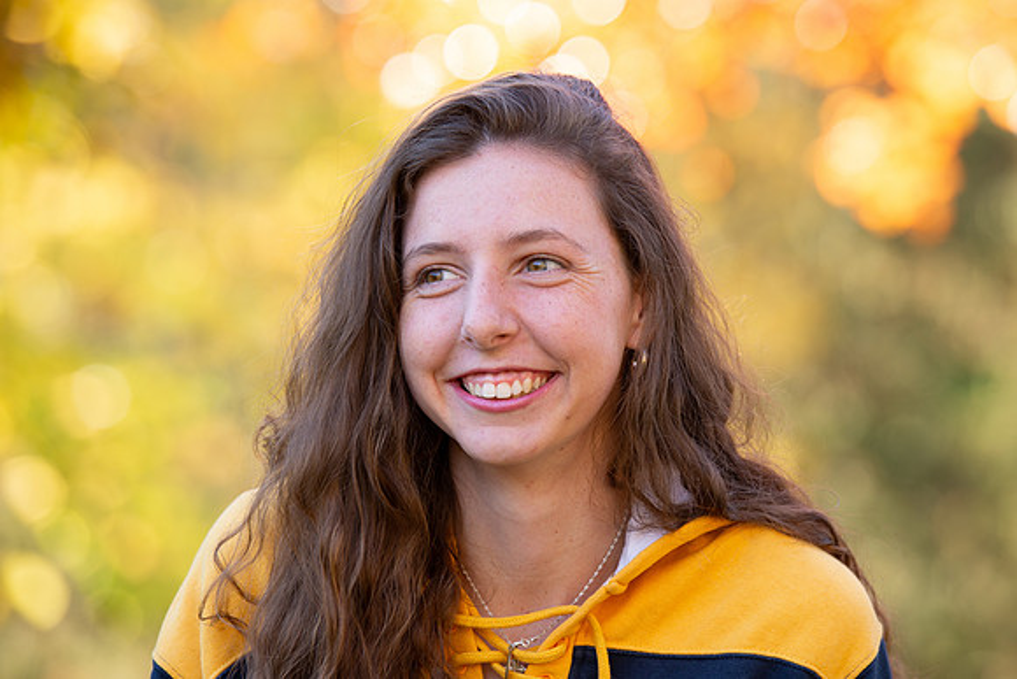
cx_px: 542
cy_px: 294
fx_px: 6411
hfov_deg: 9.1
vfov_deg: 6.1
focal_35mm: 227
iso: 160
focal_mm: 200
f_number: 4
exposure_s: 1/125
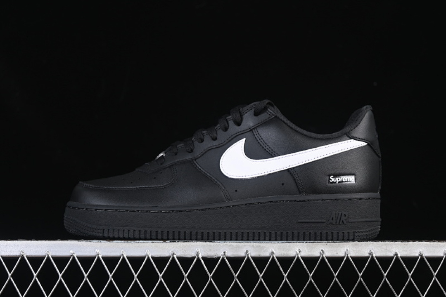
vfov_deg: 18.2
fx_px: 929
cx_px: 223
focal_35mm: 75
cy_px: 148
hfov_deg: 27.0
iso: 160
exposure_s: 1/60
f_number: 6.3
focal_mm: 50
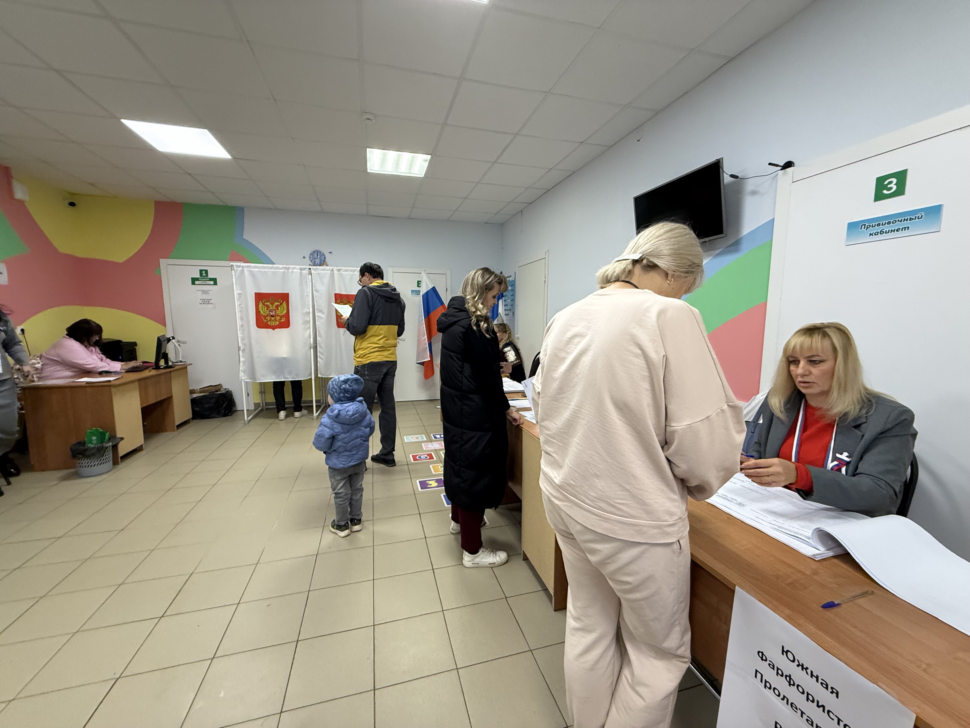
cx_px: 485
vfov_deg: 85.7
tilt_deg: -6.9
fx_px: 392
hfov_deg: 102.1
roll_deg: -0.4
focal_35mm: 14
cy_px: 364
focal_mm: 2.22
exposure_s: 1/100
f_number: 2.2
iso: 250
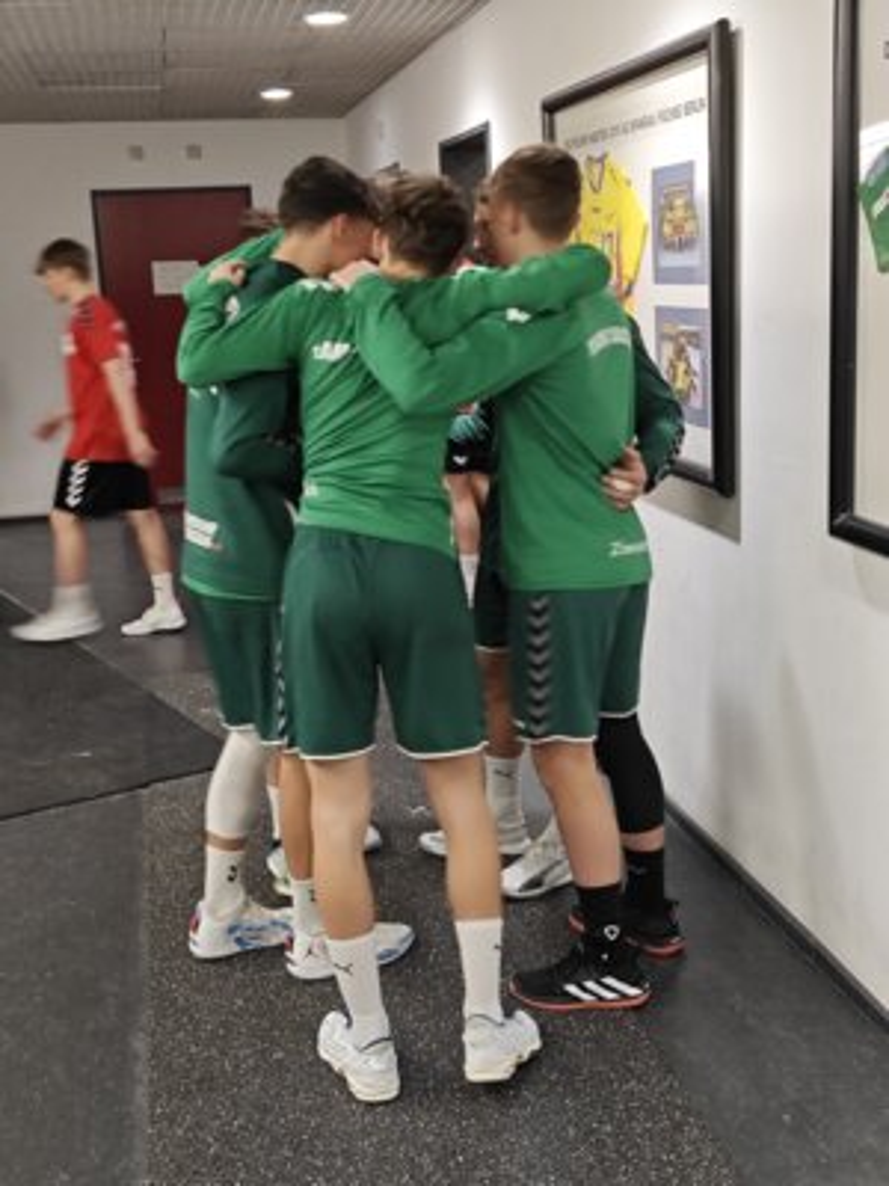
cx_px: 444
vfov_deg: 73.9
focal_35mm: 23
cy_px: 593
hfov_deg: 58.9
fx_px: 788
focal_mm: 5.43
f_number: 1.8
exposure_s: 1/25
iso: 400
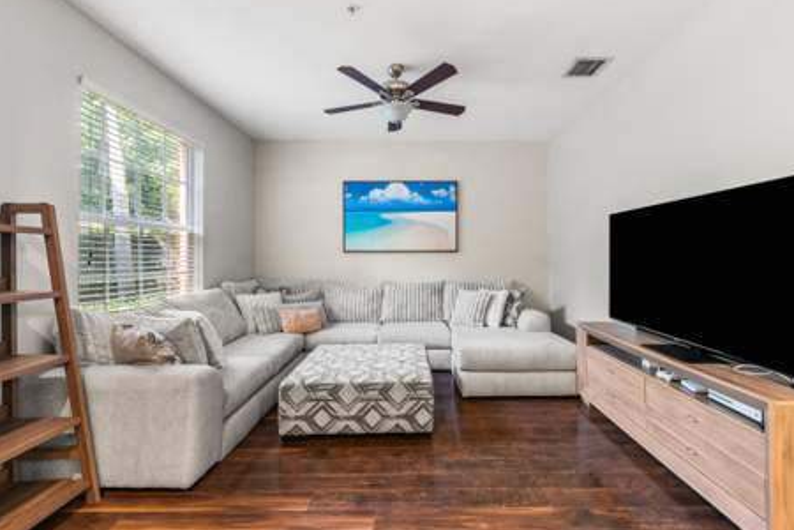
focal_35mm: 16
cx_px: 420
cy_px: 261
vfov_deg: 73.7
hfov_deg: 96.6
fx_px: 353
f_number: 9
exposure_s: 3
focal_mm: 15
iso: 100
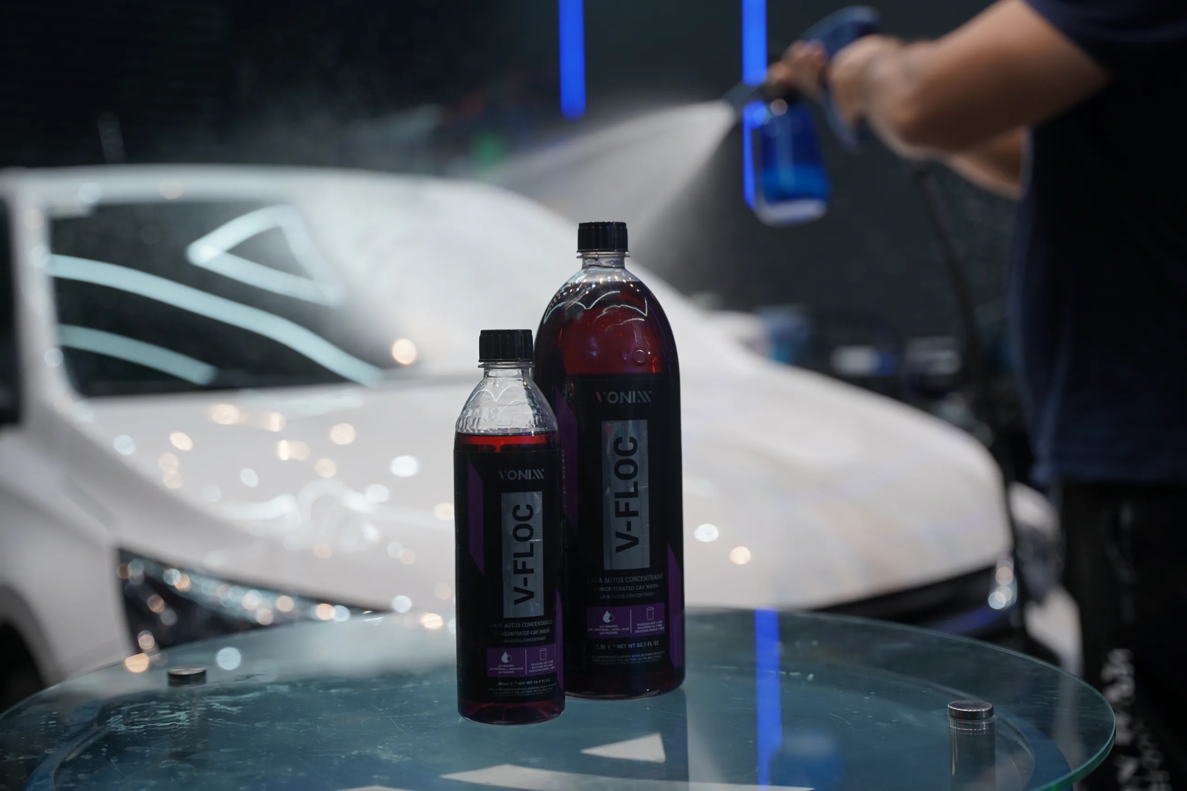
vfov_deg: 27.7
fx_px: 1606
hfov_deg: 40.6
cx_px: 594
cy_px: 396
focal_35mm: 49
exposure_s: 1/125
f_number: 2.8
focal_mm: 48.7
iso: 160
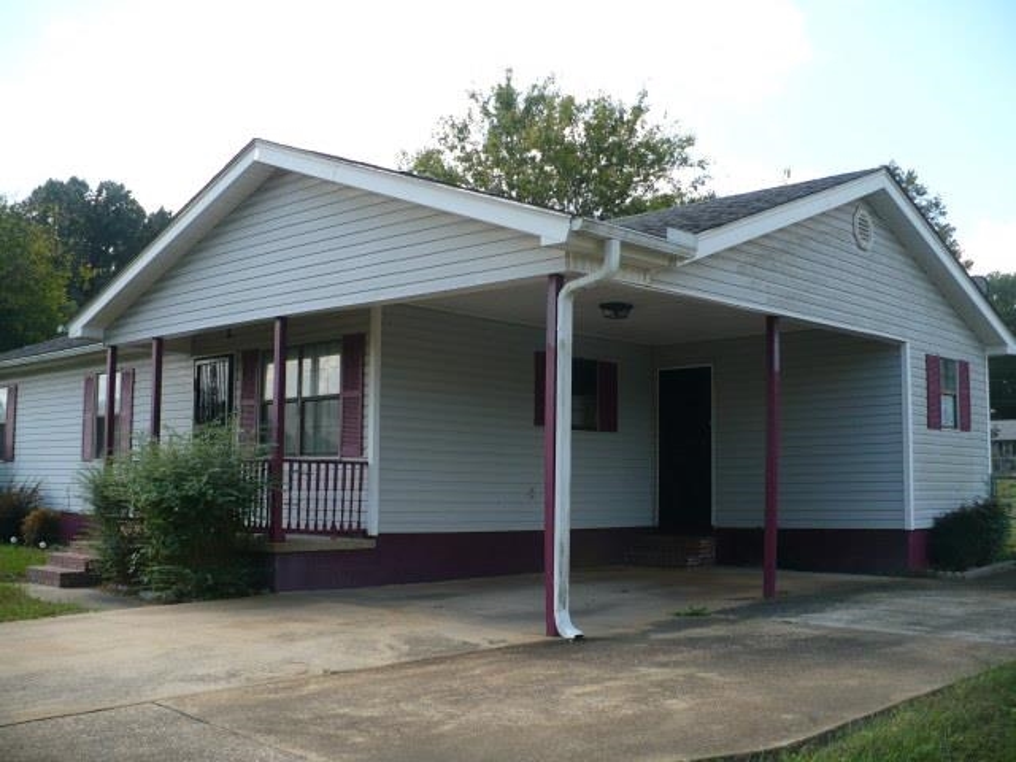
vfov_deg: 38.7
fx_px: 1086
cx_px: 508
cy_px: 381
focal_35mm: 37
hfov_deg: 50.1
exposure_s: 1/500
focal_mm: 6.1
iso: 100
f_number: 2.8
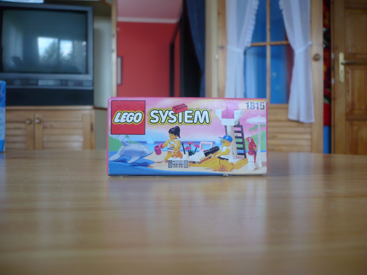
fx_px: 371
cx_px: 184
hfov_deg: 52.6
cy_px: 138
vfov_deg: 40.7
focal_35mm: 35
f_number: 2.8
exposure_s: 1/40
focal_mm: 5.8
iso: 100
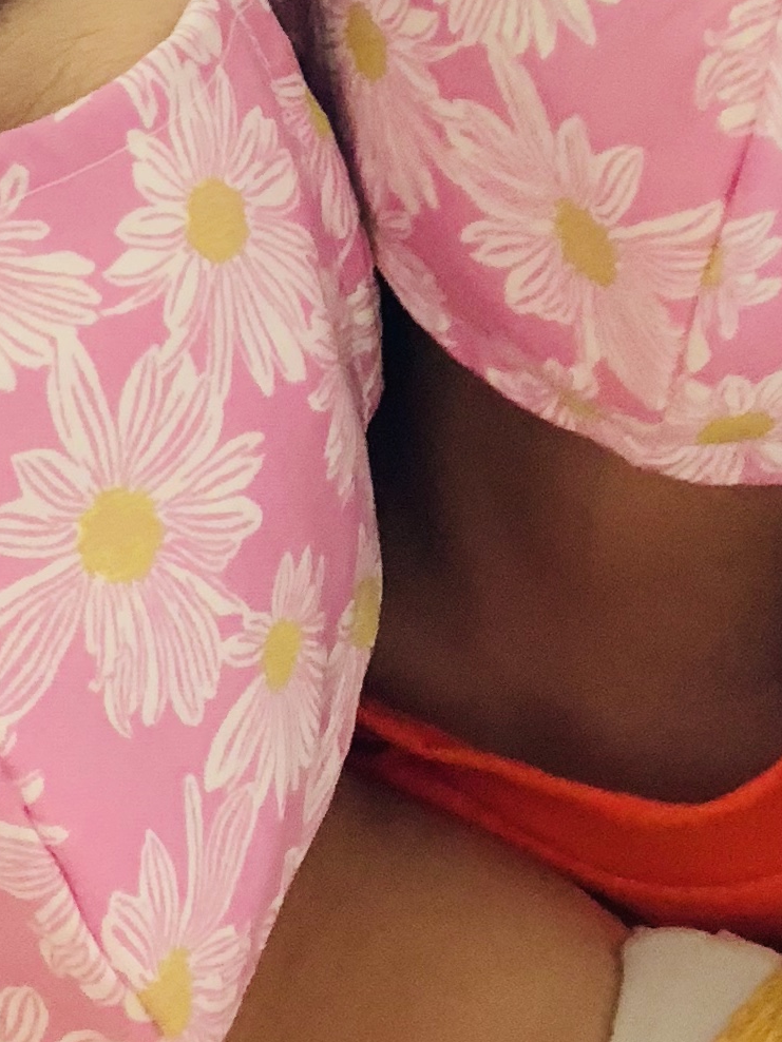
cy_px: -57
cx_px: 282
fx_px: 3012
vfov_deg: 19.0
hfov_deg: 14.8
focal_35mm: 100
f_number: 2.2
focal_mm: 2.87
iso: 200
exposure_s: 1/60
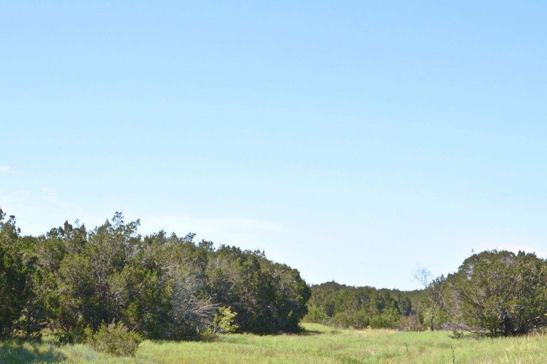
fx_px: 942
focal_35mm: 62
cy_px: 276
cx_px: 387
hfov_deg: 32.0
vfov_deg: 21.7
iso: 200
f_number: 14
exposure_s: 1/50
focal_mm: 24
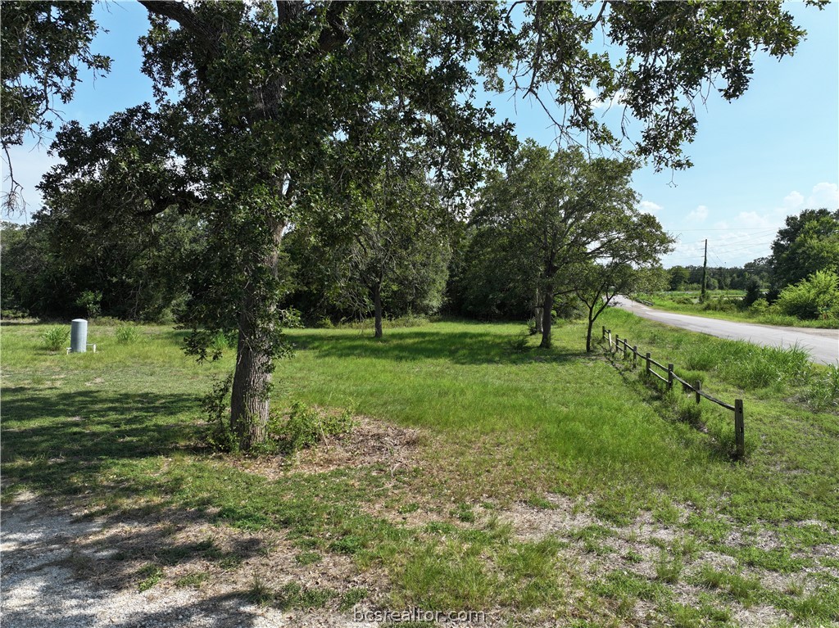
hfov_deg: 71.6
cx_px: 420
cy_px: 314
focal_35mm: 24
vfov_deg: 56.8
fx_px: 581
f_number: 2.8
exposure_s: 1/240
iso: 140
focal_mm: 12.29
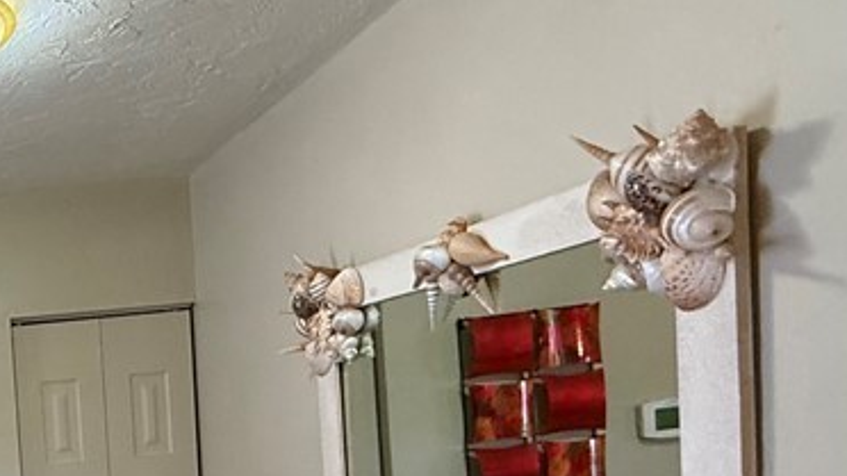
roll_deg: +4.1
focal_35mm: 42
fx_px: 943
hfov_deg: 36.3
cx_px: -191
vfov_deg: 26.1
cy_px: 524
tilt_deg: -3.8
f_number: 2.2
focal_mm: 2.22
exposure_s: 1/60
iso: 400
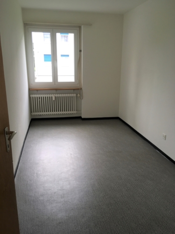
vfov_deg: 61.7
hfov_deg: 48.2
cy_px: 117
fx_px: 195
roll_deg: -0.4
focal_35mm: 29
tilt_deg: -17.7
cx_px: 88
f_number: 2.2
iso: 32
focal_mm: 4.15
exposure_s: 1/50
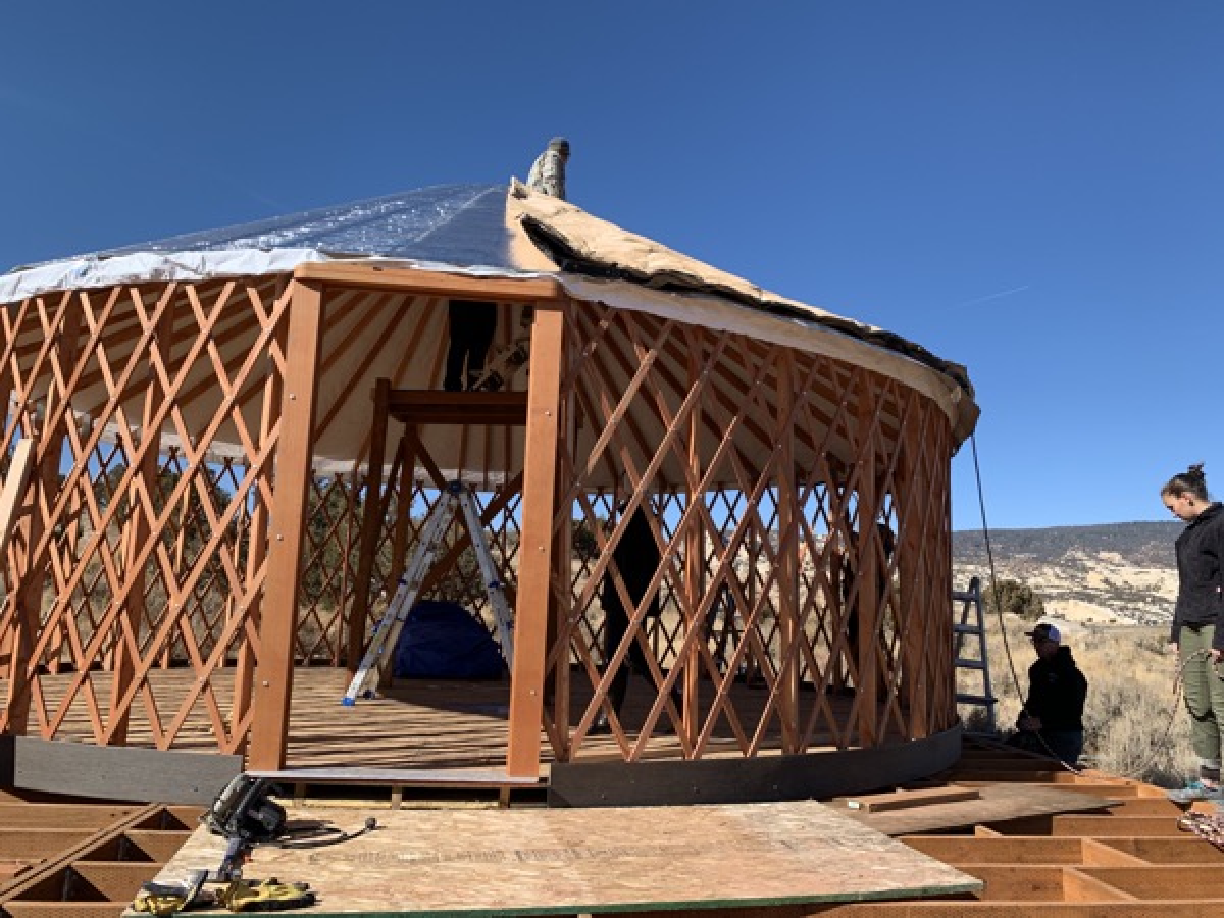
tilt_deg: +8.9
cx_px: 612
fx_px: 919
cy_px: 459
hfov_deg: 67.3
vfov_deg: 53.1
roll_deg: -1.9
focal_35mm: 26
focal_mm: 4.25
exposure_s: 1/1661
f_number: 1.8
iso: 25
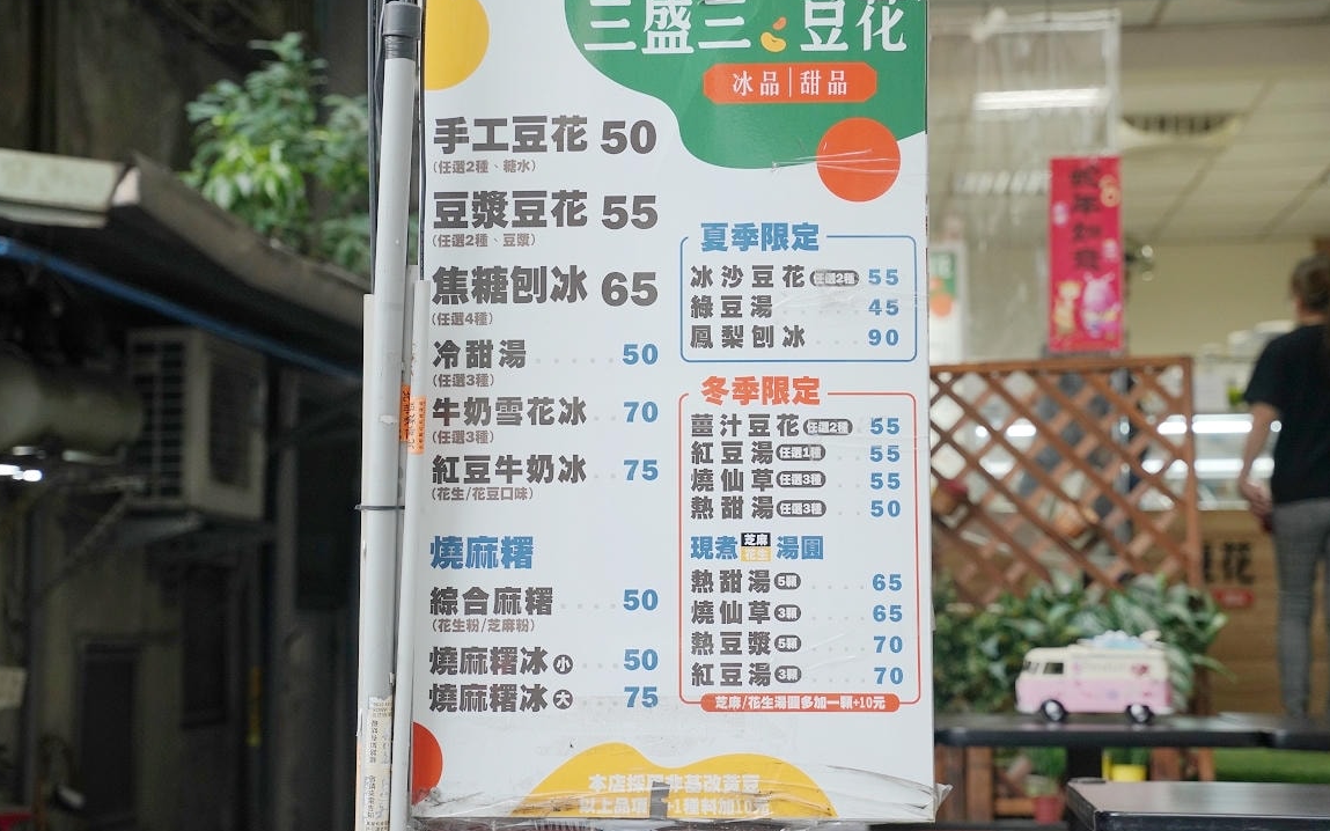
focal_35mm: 66
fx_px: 2392
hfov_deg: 31.1
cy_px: 395
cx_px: 670
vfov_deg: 19.7
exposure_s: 1/160
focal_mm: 62
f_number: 4
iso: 1000
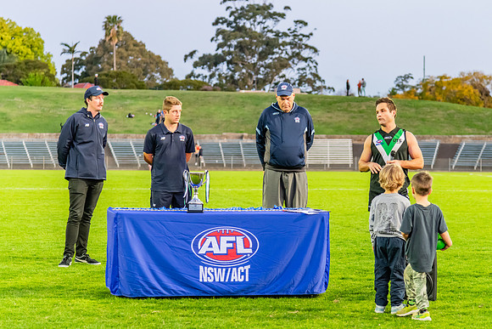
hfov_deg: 19.7
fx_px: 1412
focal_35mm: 103
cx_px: 282
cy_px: 140
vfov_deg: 13.3
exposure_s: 1/100
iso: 2200
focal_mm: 86
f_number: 4
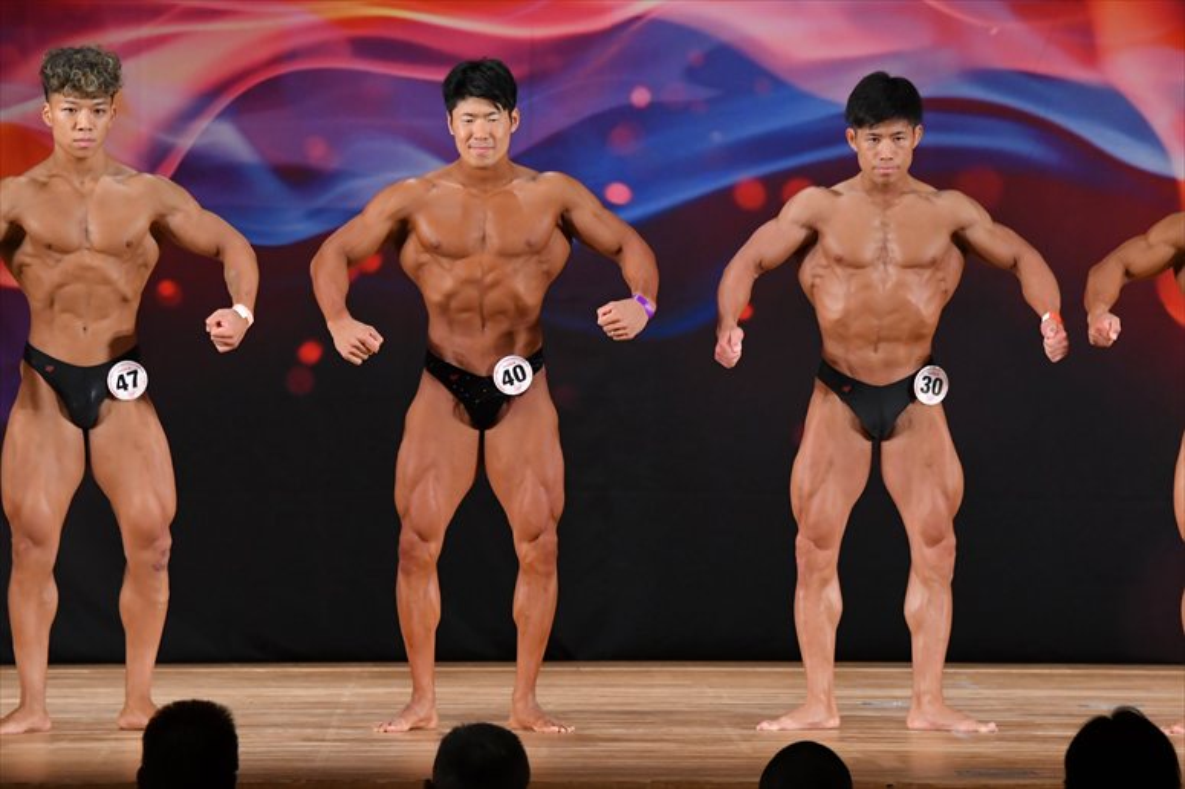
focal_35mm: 240
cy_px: 394
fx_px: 7896
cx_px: 592
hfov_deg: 8.6
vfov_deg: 5.7
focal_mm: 160
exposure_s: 1/400
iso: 3200
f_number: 5.6
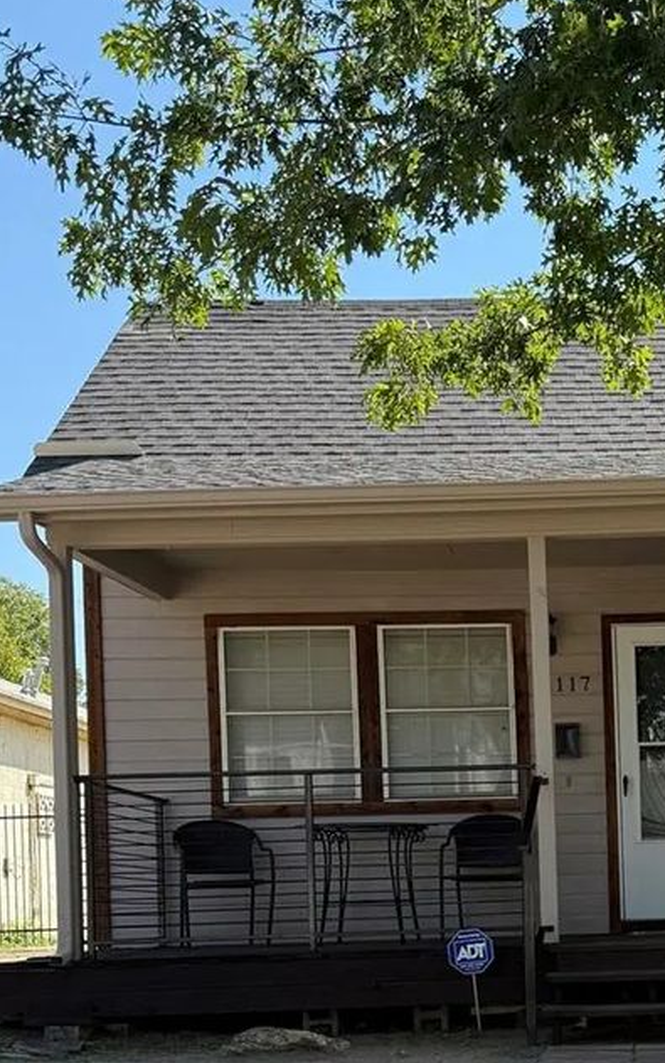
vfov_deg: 35.5
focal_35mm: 55
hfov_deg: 22.2
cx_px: 741
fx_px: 1593
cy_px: 868
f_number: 1.78
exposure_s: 1/1770
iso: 100
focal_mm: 6.76
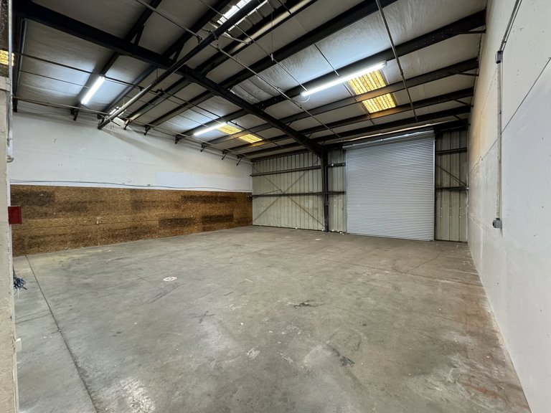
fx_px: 223
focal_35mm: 14
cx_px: 276
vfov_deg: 85.7
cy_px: 206
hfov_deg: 102.1
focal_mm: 2.22
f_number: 2.2
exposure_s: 1/60
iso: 400
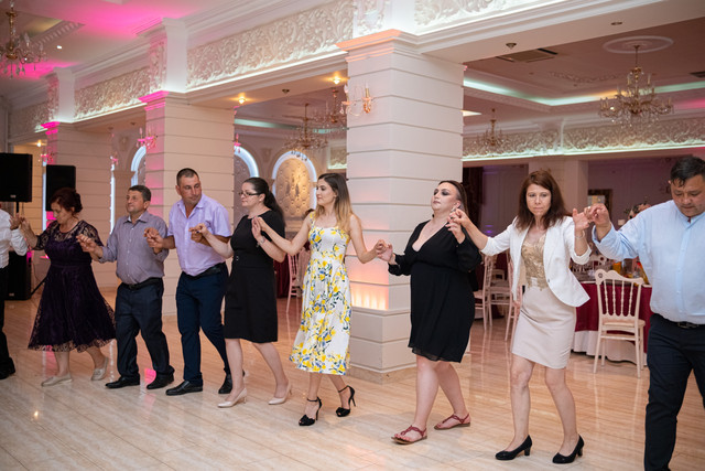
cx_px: 352
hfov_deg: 54.4
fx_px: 686
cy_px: 236
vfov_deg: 37.9
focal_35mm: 35
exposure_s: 1/125
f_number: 2
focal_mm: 23
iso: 640
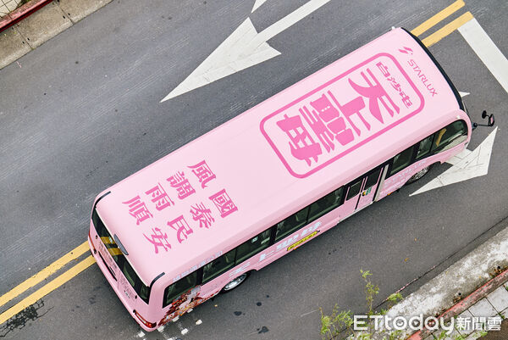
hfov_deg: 12.7
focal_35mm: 162
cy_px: 170
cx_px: 254
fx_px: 2288
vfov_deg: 8.5
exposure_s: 1/640
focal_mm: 162
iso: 800
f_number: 8
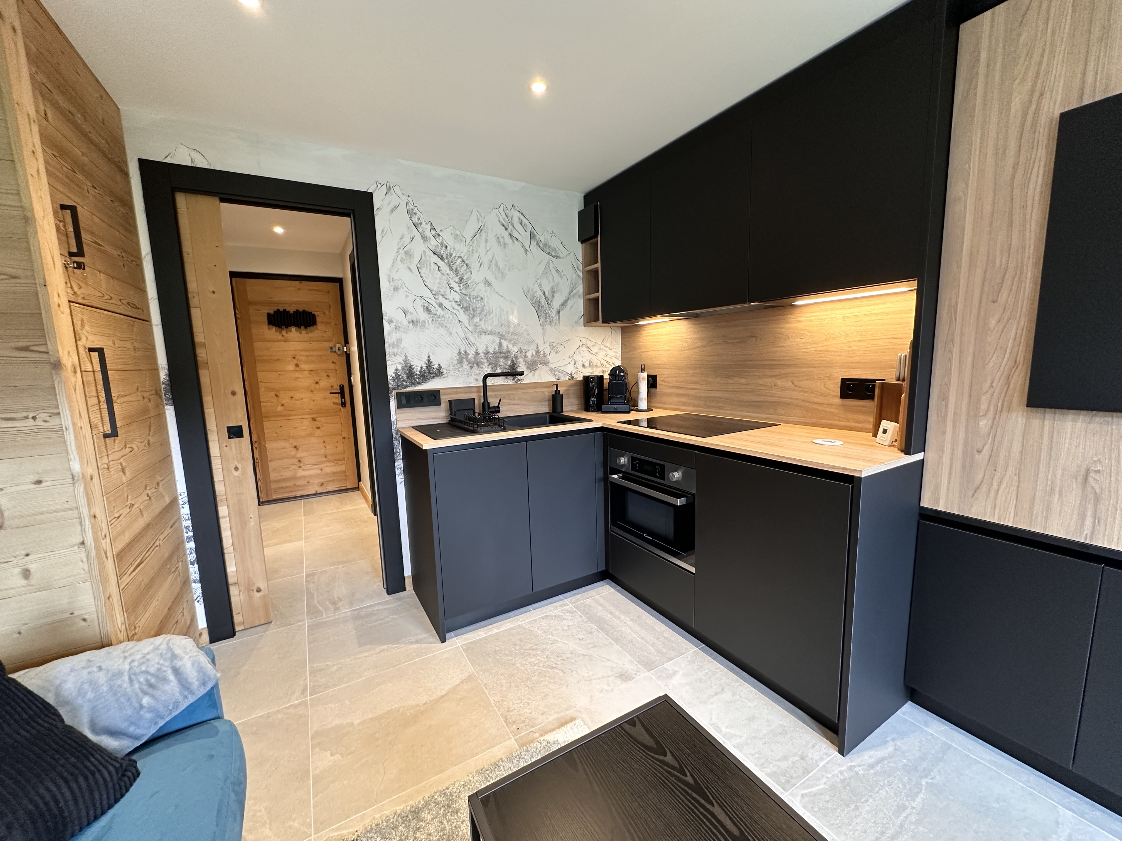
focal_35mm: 14
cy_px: 420
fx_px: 454
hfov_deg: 102.1
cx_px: 561
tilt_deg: -7.8
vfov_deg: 85.7
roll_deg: +1.6
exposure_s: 1/50
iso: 250
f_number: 2.2
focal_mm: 2.22
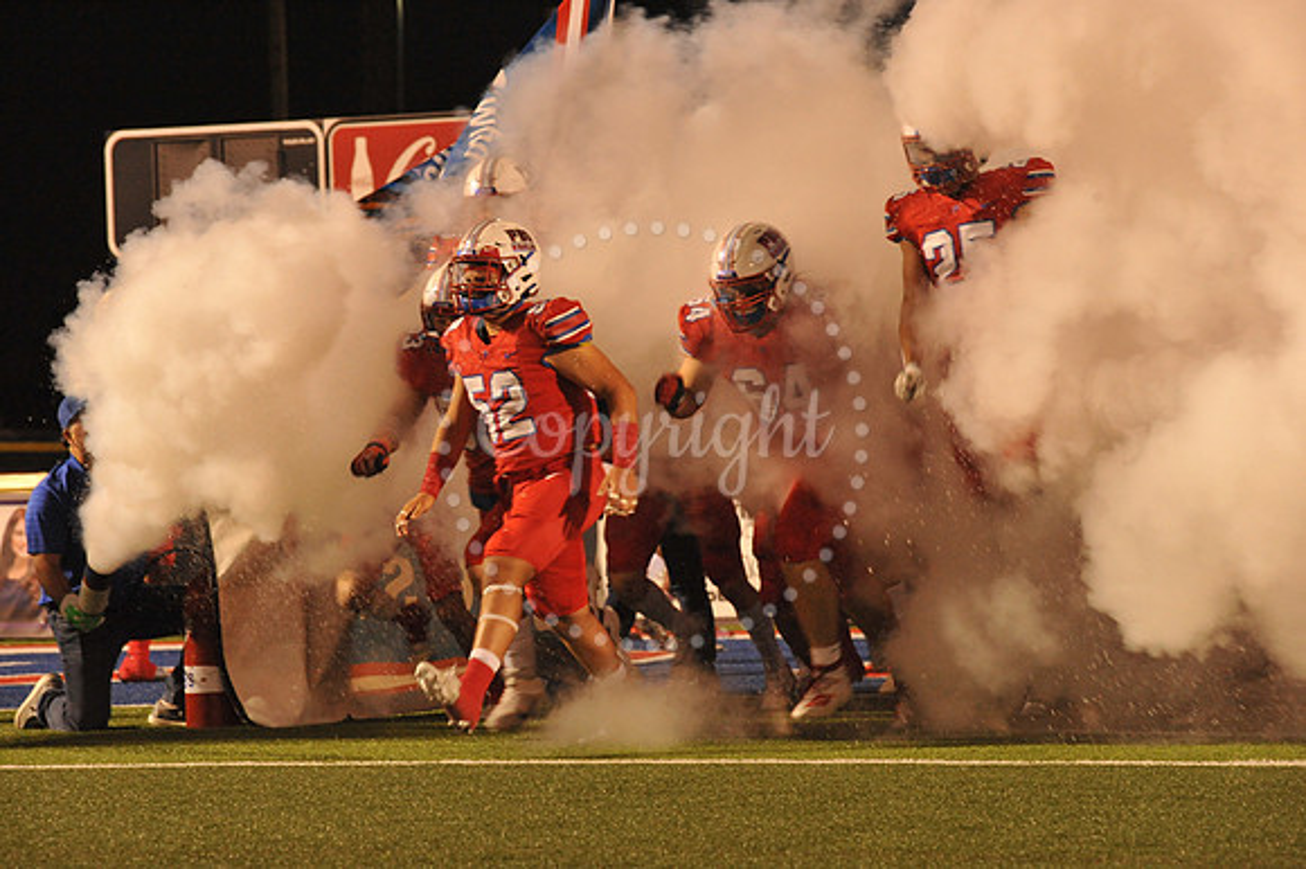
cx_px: 653
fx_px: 5257
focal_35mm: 145
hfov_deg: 14.2
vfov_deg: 9.5
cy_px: 434
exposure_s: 1/160
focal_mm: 145
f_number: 7.1
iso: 5000
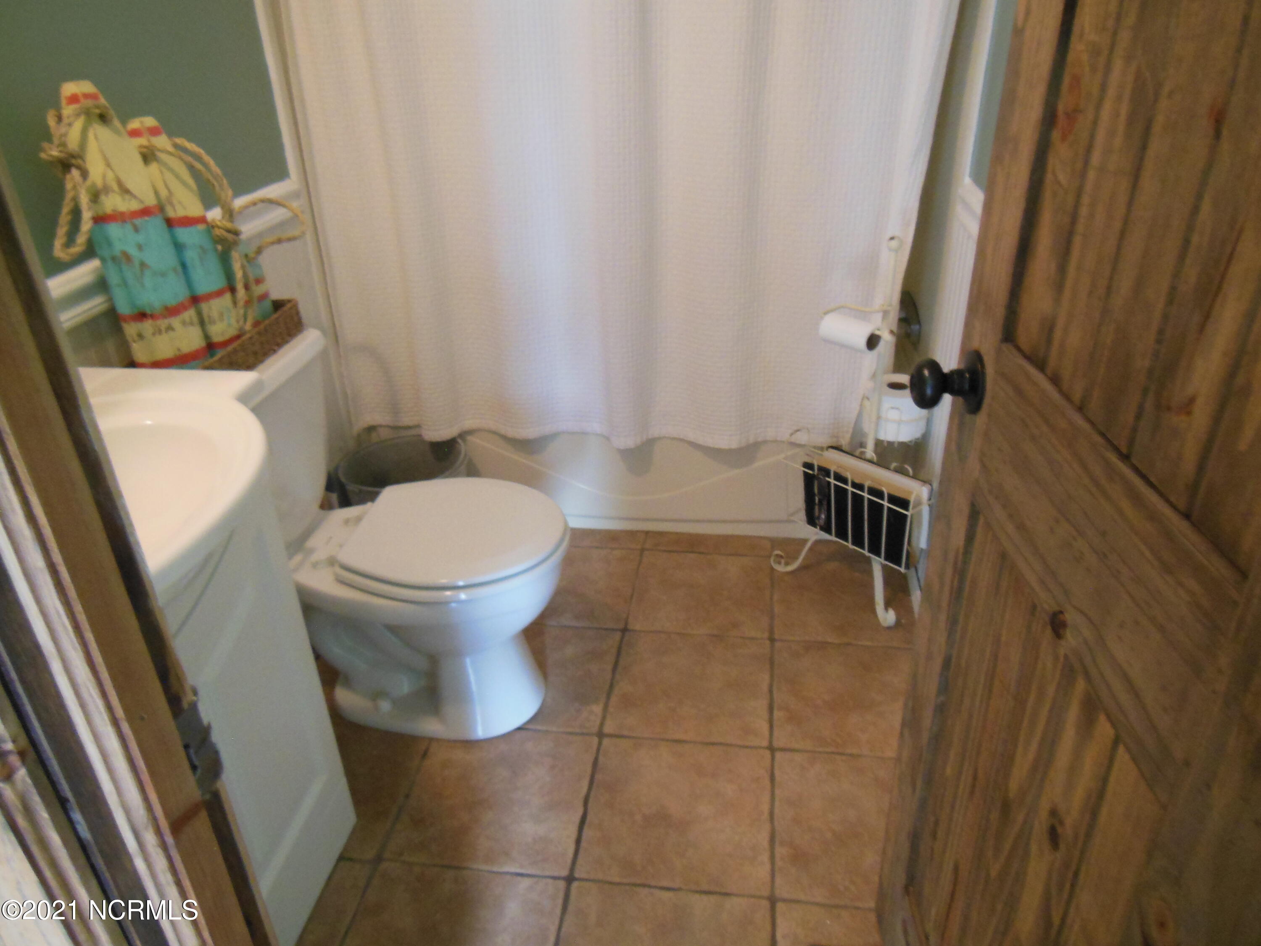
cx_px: 630
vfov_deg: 54.9
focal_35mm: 25
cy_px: 473
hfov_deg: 69.4
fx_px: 911
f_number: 3.5
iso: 800
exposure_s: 1/8
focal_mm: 4.5
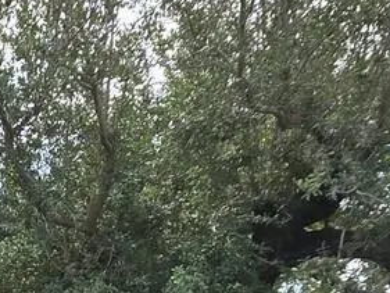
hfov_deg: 23.4
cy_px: 517
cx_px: -110
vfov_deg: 16.8
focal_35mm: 74
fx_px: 834
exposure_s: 1/843
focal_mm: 2.2
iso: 50
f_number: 2.2
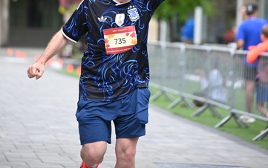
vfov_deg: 6.7
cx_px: 133
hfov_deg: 10.8
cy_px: -36
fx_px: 1418
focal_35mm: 194
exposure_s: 1/1600
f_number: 2.8
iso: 640
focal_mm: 125
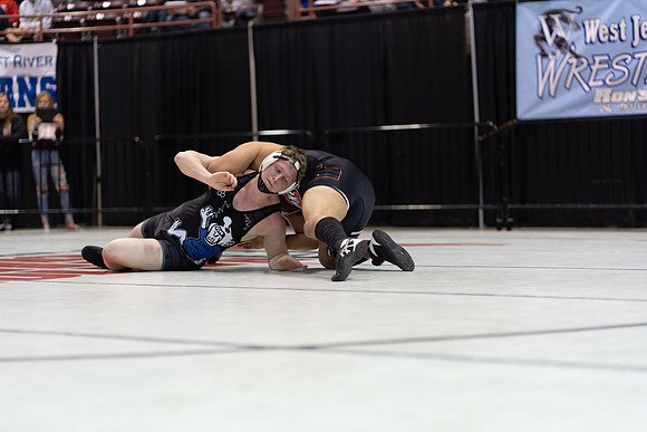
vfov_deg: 16.1
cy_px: 216
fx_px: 1528
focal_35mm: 85
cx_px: 324
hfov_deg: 23.9
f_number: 1.8
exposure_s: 1/500
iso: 1600
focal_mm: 85
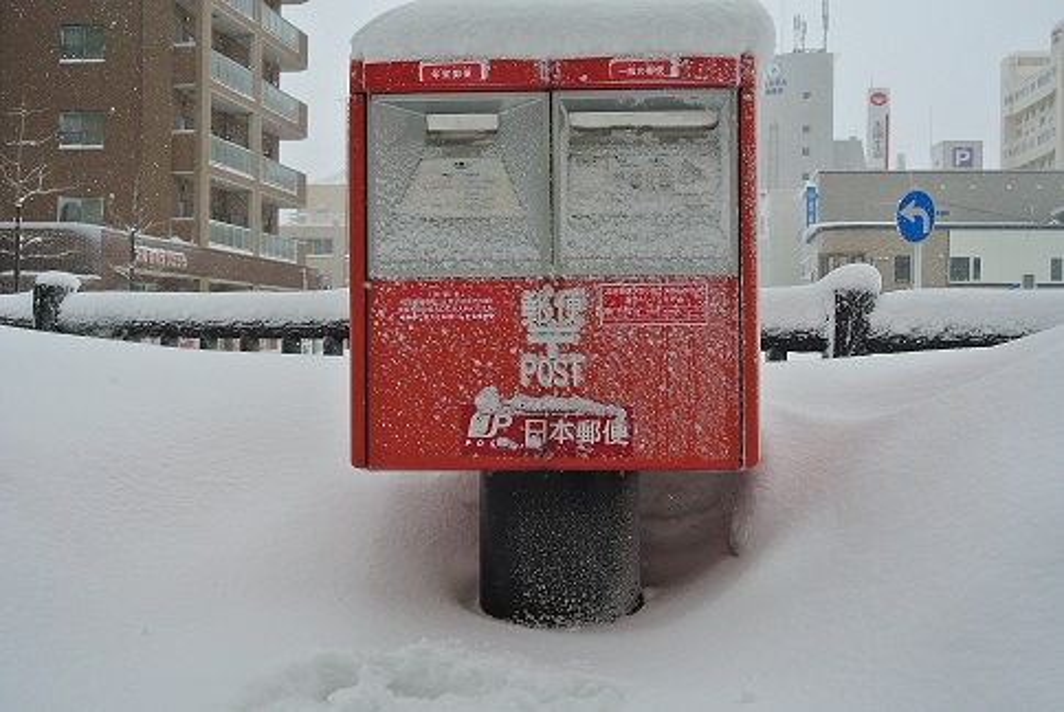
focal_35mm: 47
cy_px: 356
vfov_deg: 28.7
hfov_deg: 41.9
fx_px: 1391
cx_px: 532
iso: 100
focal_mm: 17.5
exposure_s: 1/500
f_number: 4.5
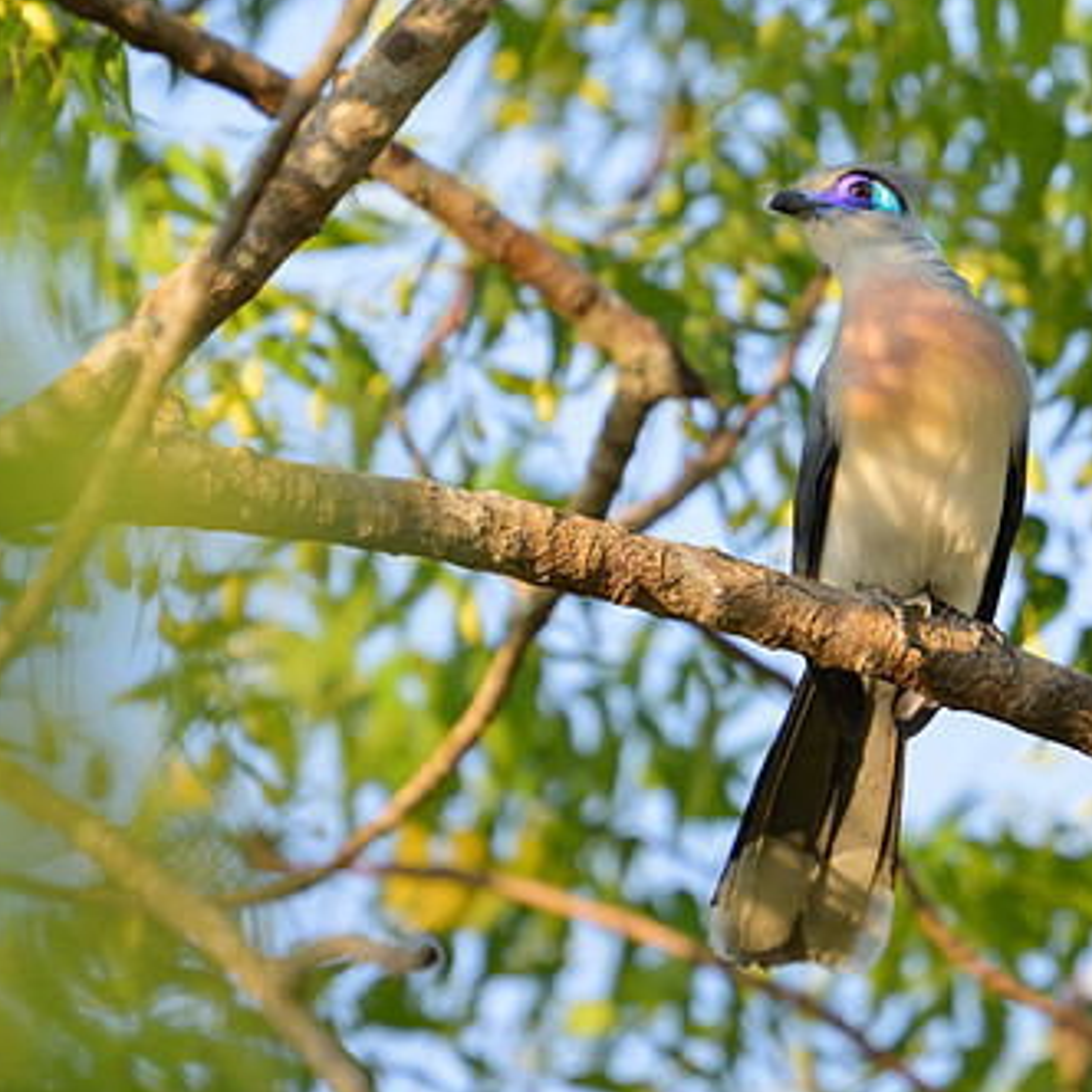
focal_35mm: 1426
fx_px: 50894
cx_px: 842
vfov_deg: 1.2
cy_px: 341
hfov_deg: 1.2
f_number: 4
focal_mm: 560
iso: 720
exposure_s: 1/1250
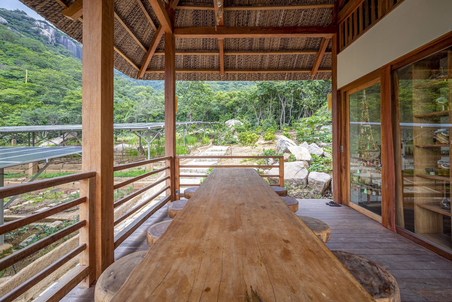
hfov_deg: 104.2
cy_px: 151
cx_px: 226
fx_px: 176
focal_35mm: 14
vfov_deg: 81.3
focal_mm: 14
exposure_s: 1/25
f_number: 9
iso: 100
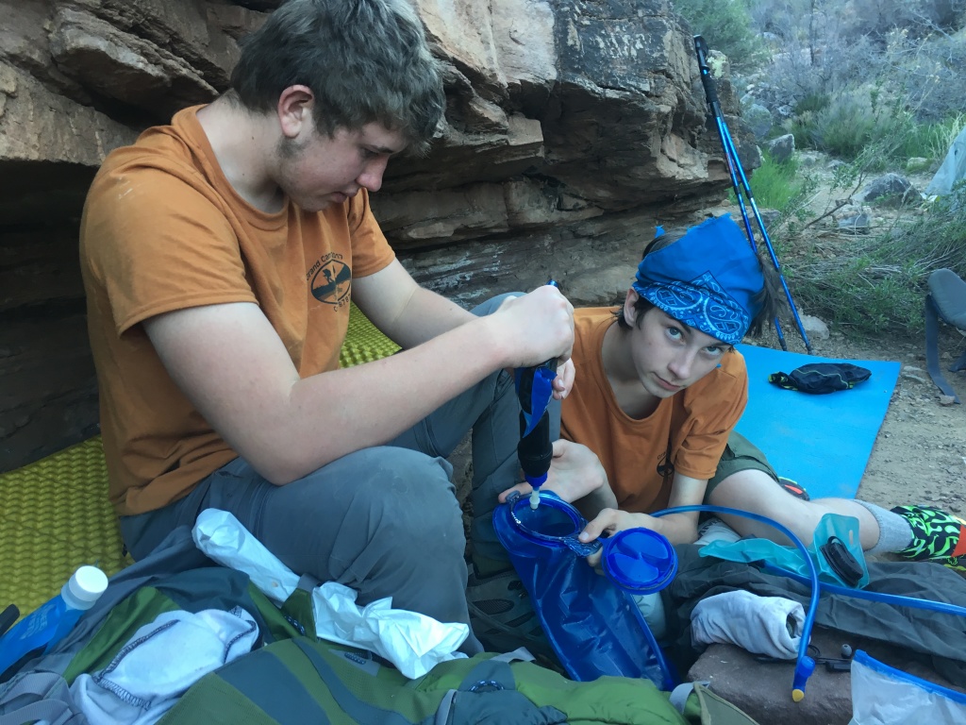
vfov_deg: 48.2
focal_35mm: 29
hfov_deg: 61.7
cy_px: 362
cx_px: 483
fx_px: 809
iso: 25
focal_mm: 4.15
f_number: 2.2
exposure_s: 1/40
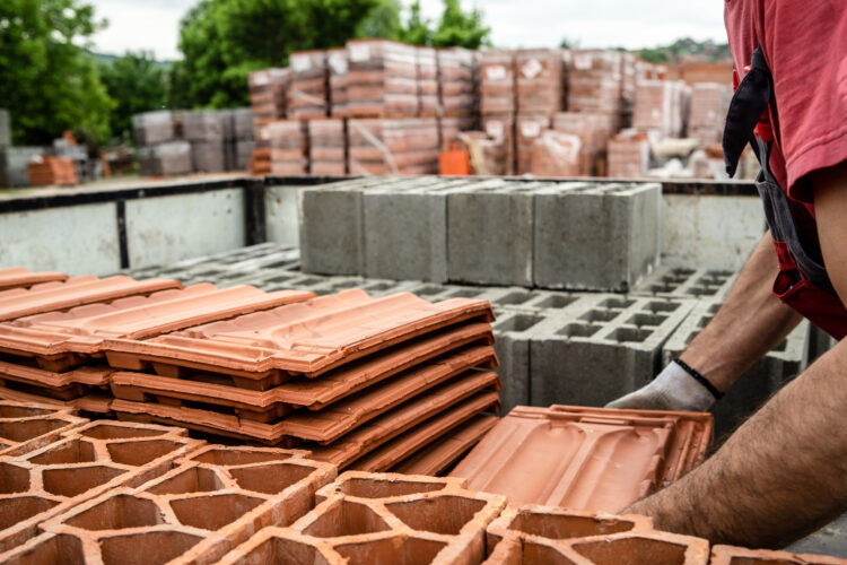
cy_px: 282
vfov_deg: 37.9
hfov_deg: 54.4
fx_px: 823
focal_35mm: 35
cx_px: 424
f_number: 4
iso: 100
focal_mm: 35
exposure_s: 1/125
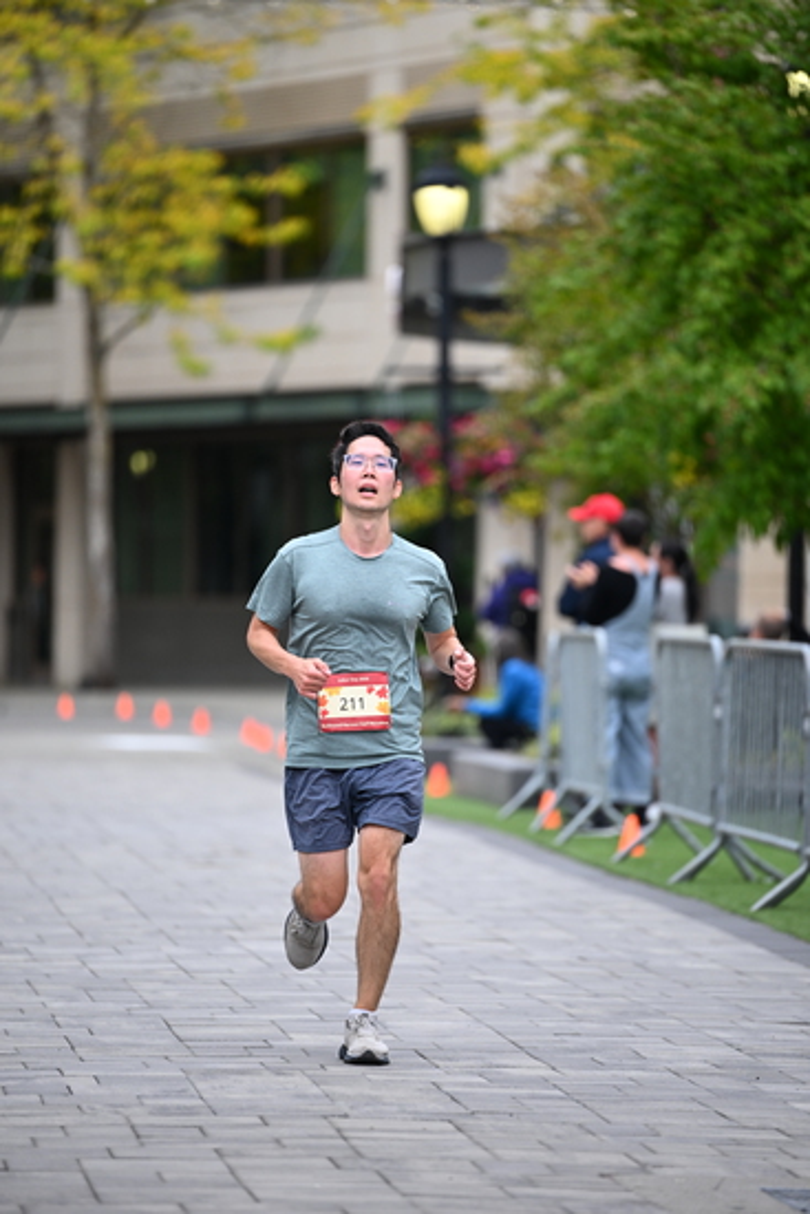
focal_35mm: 200
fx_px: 6745
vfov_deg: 10.3
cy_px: 607
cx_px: 405
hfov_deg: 6.9
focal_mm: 200
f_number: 2.8
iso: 640
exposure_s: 1/2000
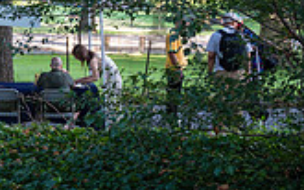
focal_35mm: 86
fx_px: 712
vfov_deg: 15.0
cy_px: 12
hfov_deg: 19.6
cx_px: -199
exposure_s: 1/125
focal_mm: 24
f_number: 3.5
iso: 500
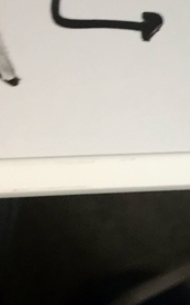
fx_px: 1078
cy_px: 10
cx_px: 604
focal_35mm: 130
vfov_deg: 15.8
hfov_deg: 8.2
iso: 25
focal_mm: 3.99
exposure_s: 1/50
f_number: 1.8
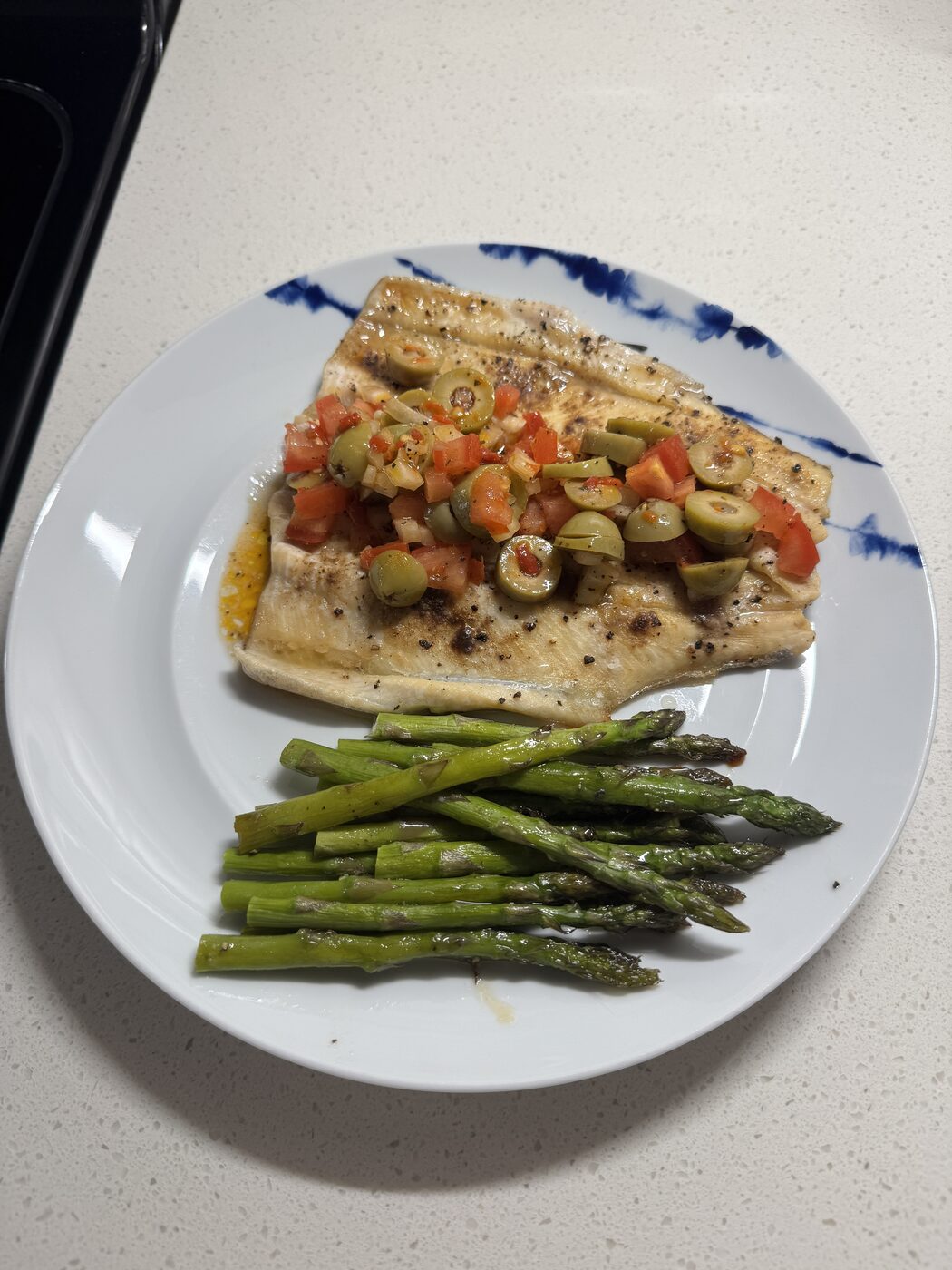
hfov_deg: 56.8
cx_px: 476
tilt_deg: -65.4
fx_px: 880
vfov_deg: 71.6
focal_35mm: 24
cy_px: 635
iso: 80
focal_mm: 6.76
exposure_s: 1/120
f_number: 1.78
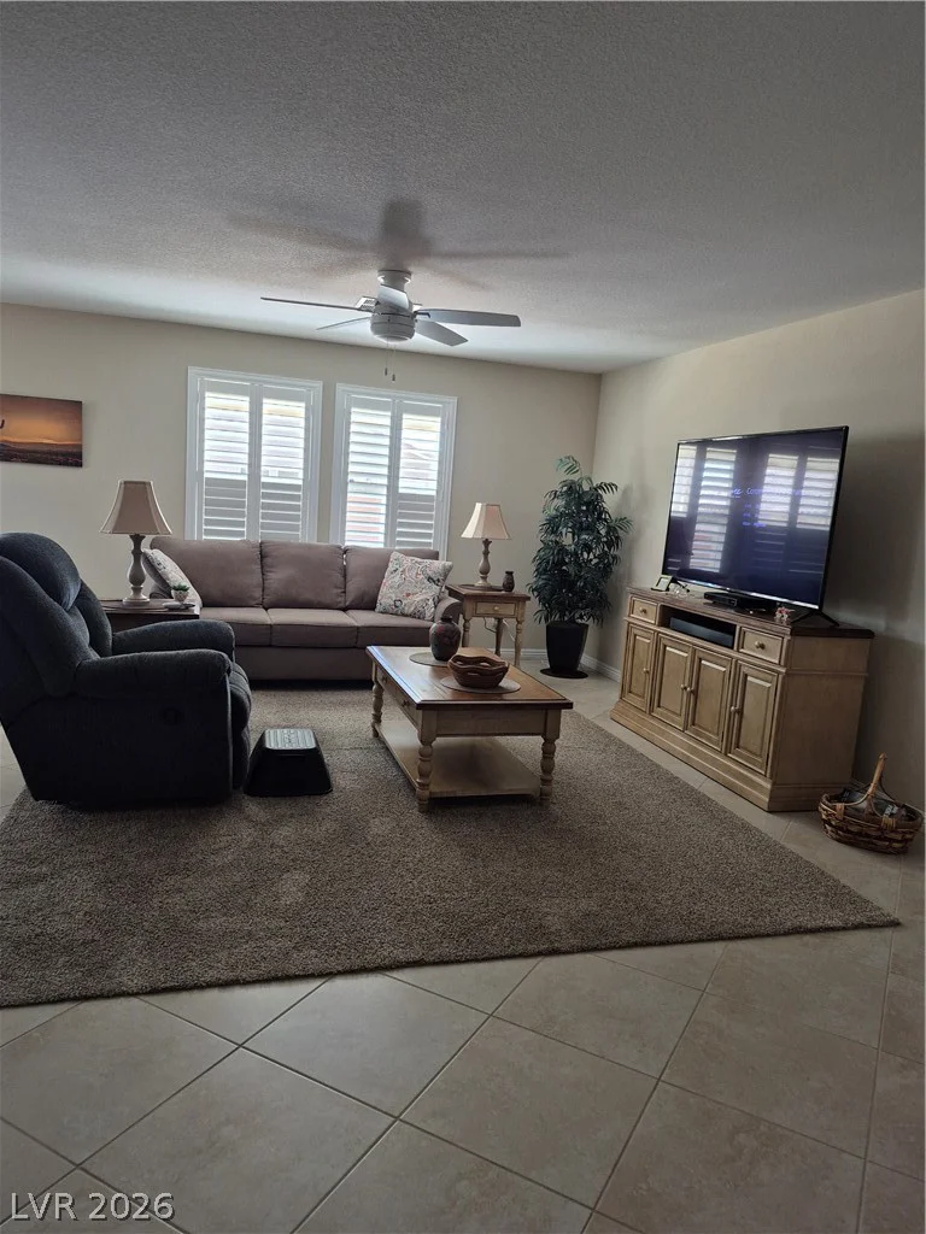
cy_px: 617
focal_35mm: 23
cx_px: 463
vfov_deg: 73.9
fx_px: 820
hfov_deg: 58.9
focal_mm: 5.4
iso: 320
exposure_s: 1/120
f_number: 1.8
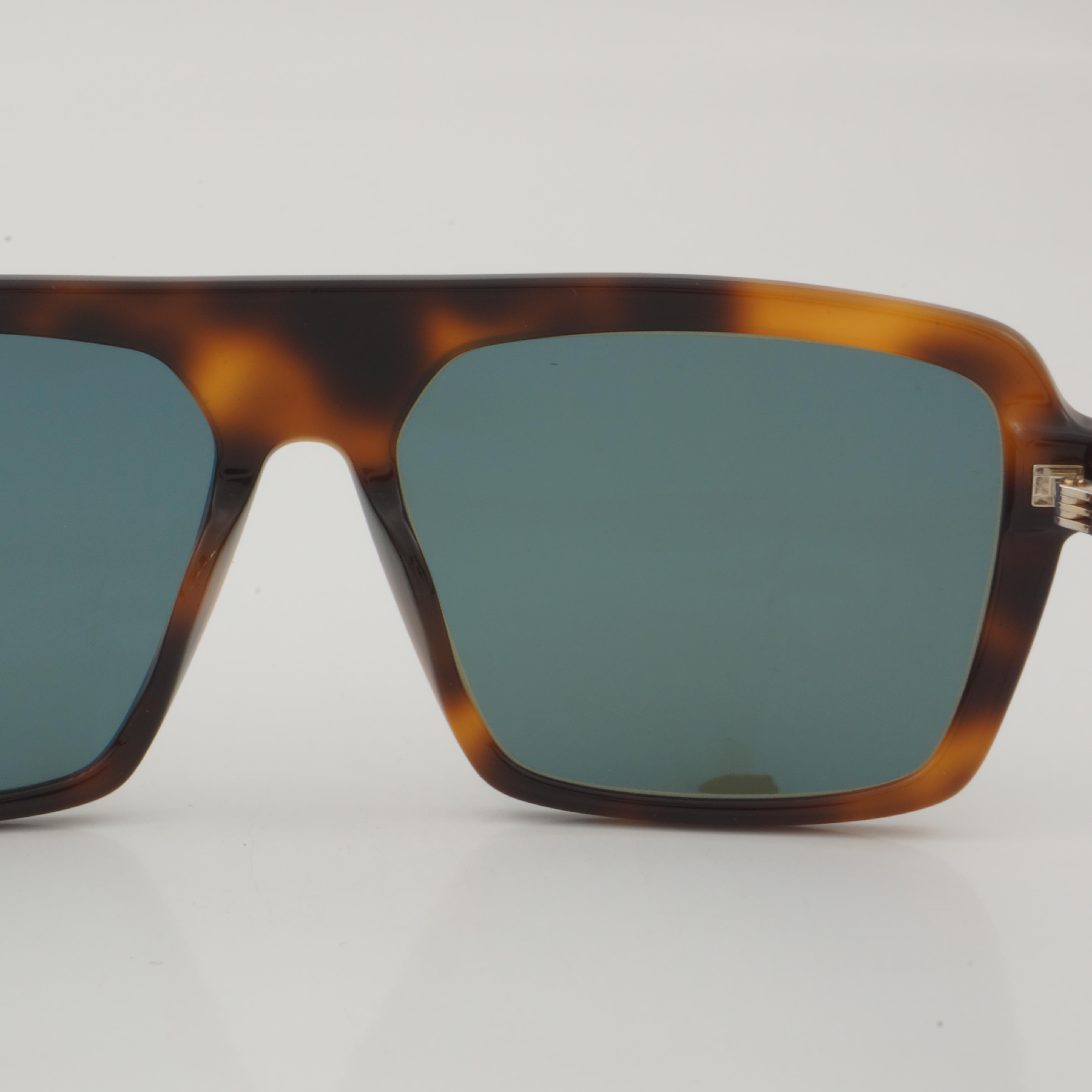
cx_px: 310
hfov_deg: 18.0
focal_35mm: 96
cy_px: 547
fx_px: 3426
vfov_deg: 18.1
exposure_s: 1/3
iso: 100
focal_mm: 50
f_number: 32
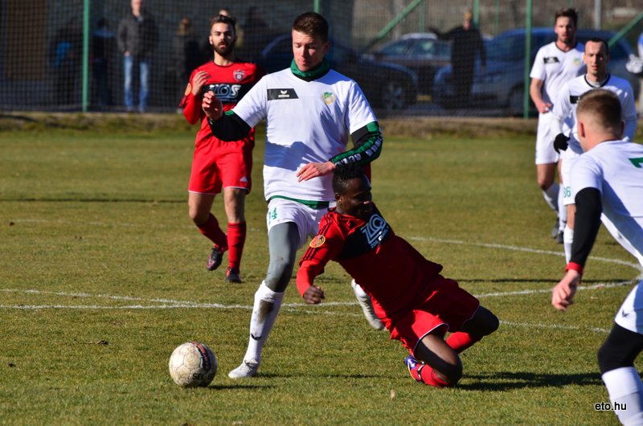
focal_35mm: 330
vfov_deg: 4.1
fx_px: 5882
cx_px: 322
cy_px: 213
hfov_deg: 6.3
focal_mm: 220
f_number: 6.3
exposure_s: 1/640
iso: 100
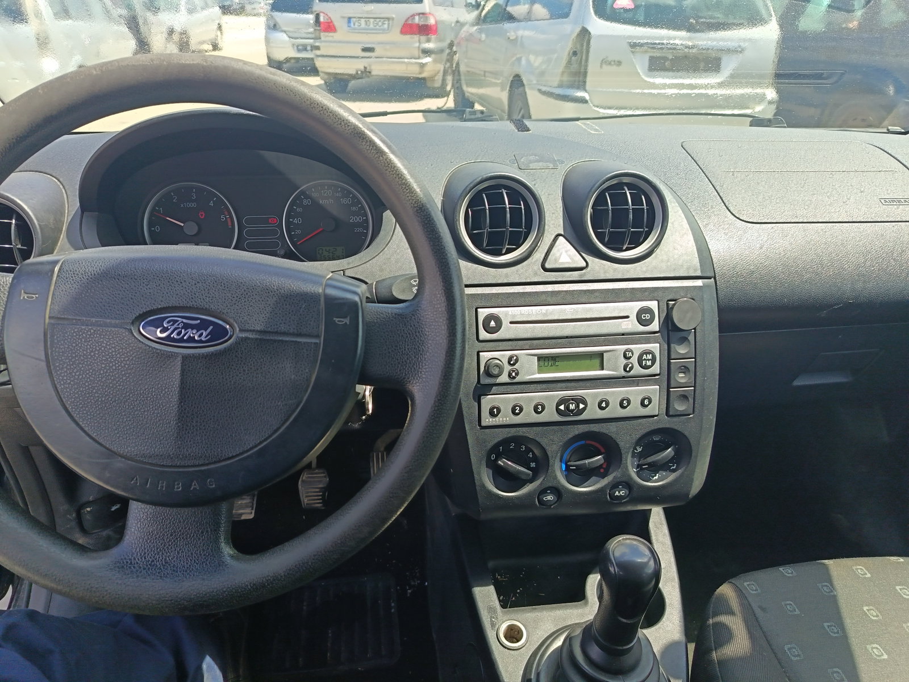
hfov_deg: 71.6
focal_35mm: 24
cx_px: 454
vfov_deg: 56.8
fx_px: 630
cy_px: 341
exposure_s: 1/144
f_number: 1.75
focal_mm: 5.25
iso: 100
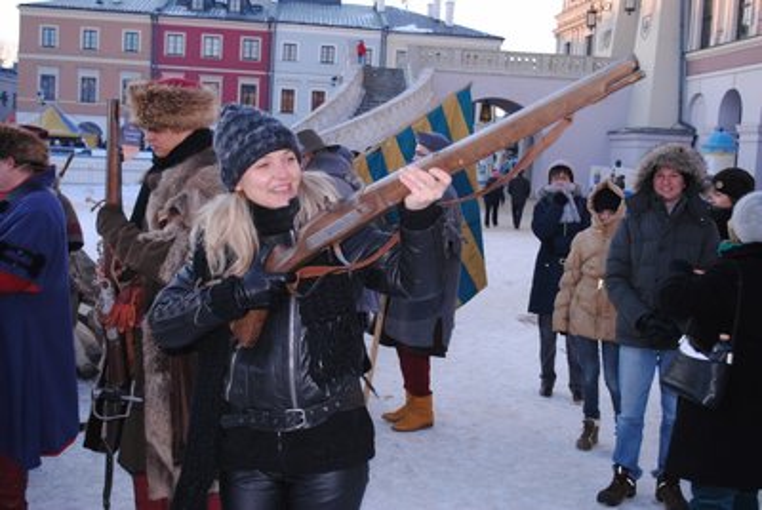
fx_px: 922
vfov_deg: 30.9
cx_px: 381
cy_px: 255
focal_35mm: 44
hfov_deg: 44.9
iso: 100
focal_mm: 29
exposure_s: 1/60
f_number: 4.5
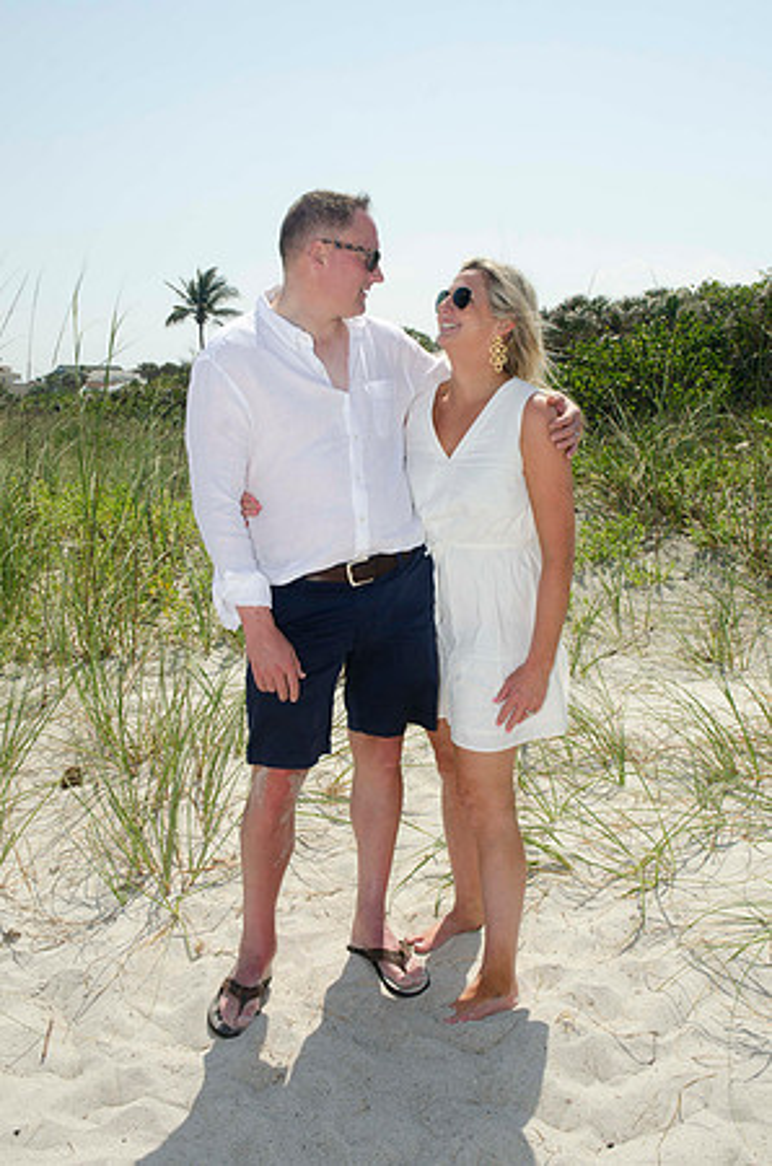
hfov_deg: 35.3
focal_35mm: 38
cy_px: 583
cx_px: 386
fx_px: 1212
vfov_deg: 51.4
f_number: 9
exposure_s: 1/250
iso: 100
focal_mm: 25
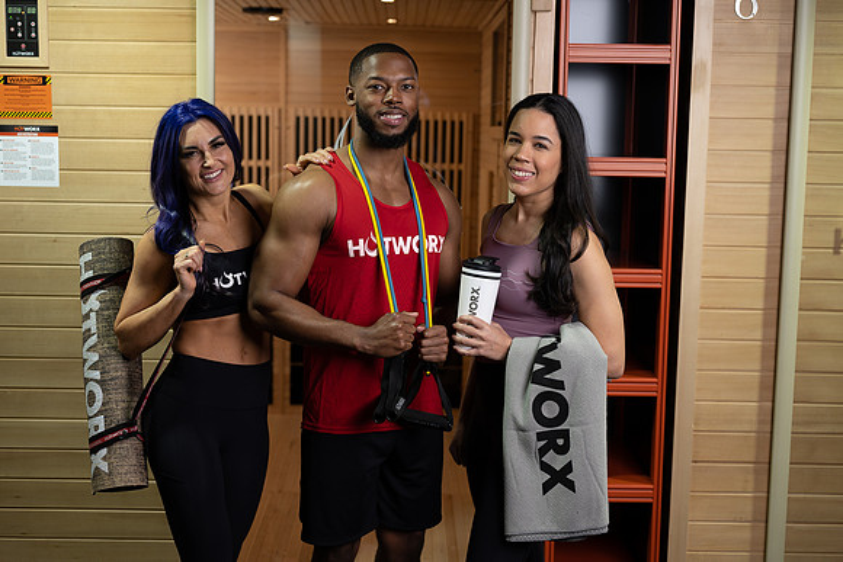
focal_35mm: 50
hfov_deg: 39.6
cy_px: 281
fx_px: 1171
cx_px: 422
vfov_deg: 27.0
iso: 200
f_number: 2.8
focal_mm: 50
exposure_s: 1/125
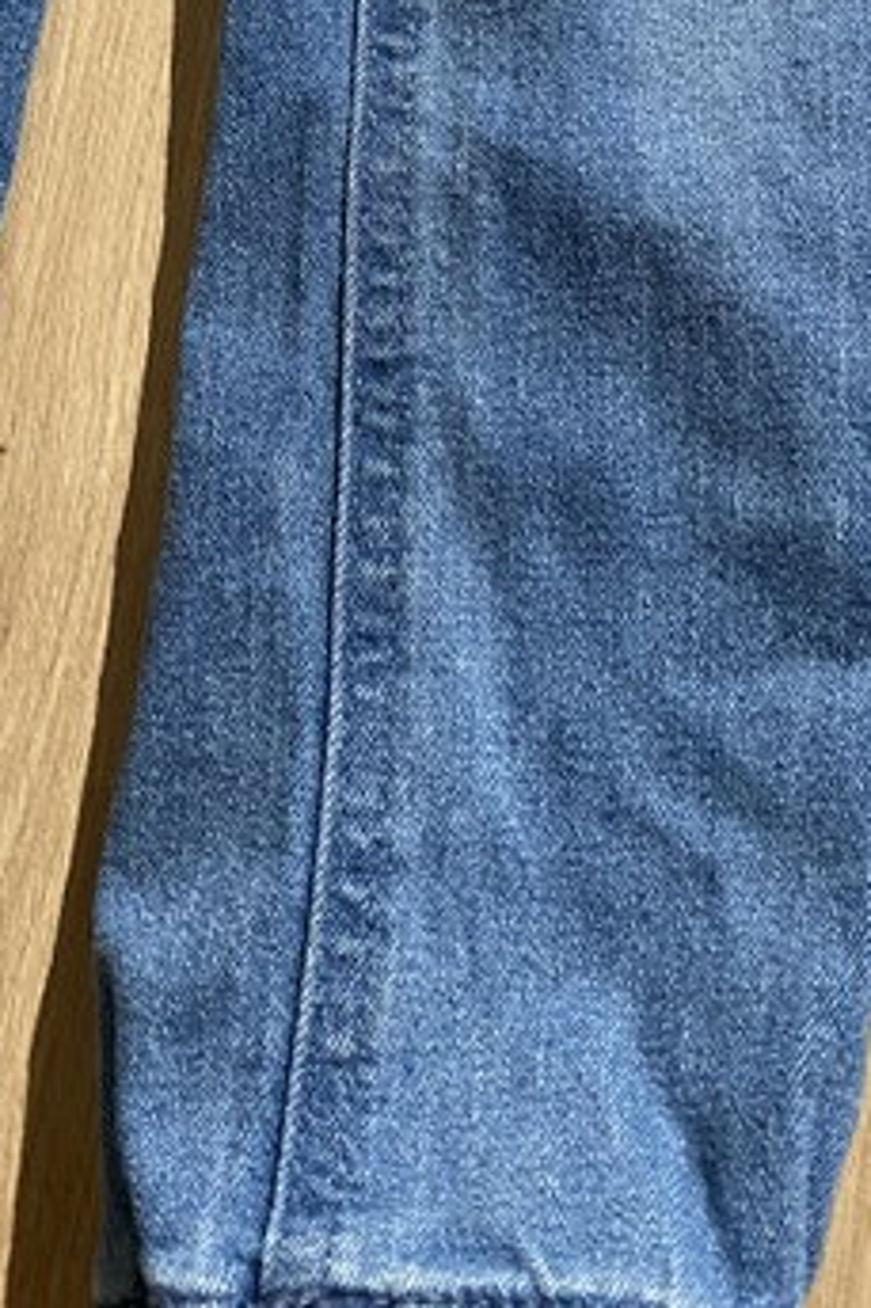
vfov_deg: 28.6
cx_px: 183
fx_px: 2361
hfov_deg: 20.7
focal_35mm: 65
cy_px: -63
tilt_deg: -64.5
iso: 320
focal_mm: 4.25
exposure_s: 1/50
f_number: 1.8
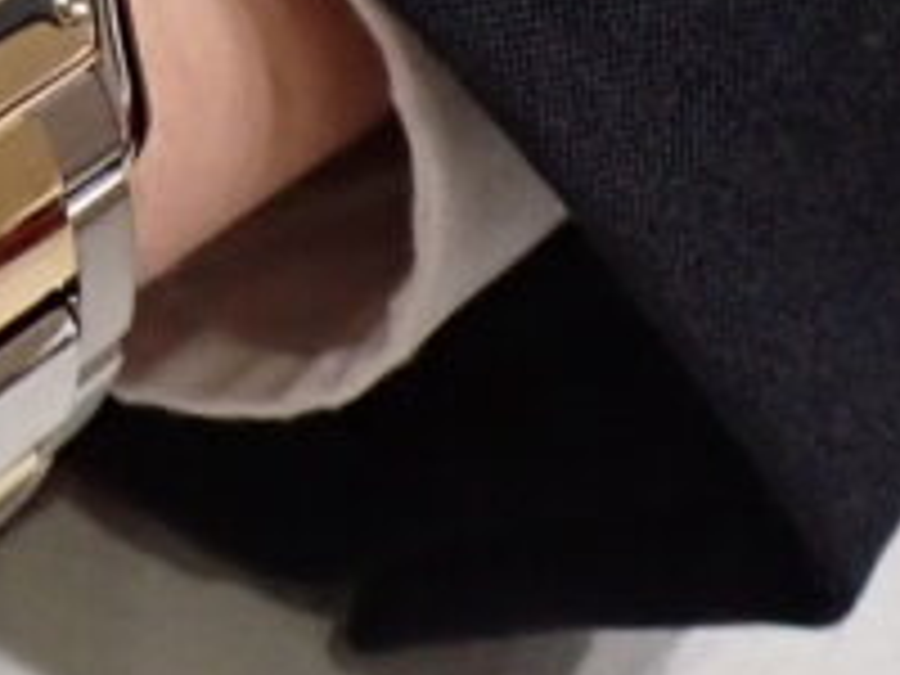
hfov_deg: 9.5
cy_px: -446
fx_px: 4992
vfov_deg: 7.6
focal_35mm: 192
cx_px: -1058
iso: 640
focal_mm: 5.79
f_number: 3.2
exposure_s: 1/400
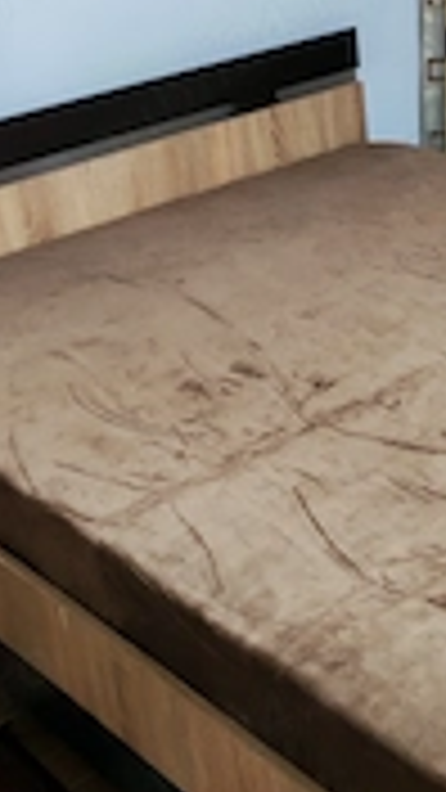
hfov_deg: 17.8
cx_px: 383
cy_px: 140
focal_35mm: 67
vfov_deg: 30.5
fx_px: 1409
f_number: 1.9
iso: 2000
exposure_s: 1/100
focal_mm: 6.12
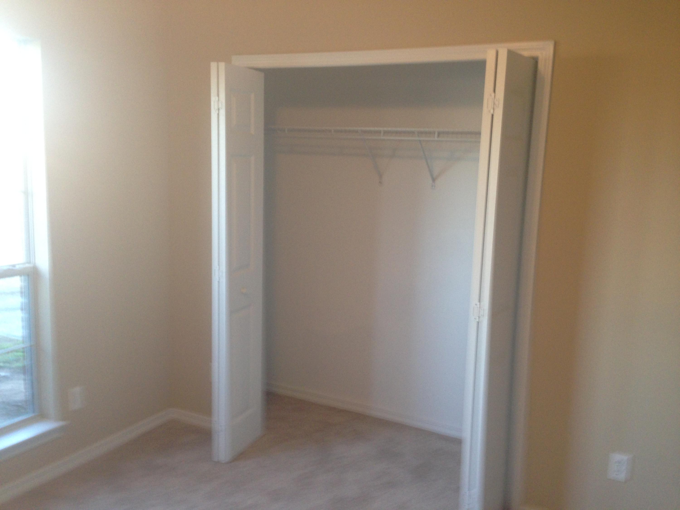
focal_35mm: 33
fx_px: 648
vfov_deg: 42.9
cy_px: 255
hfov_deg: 55.4
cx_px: 340
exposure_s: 1/20
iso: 100
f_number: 2.4
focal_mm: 4.12
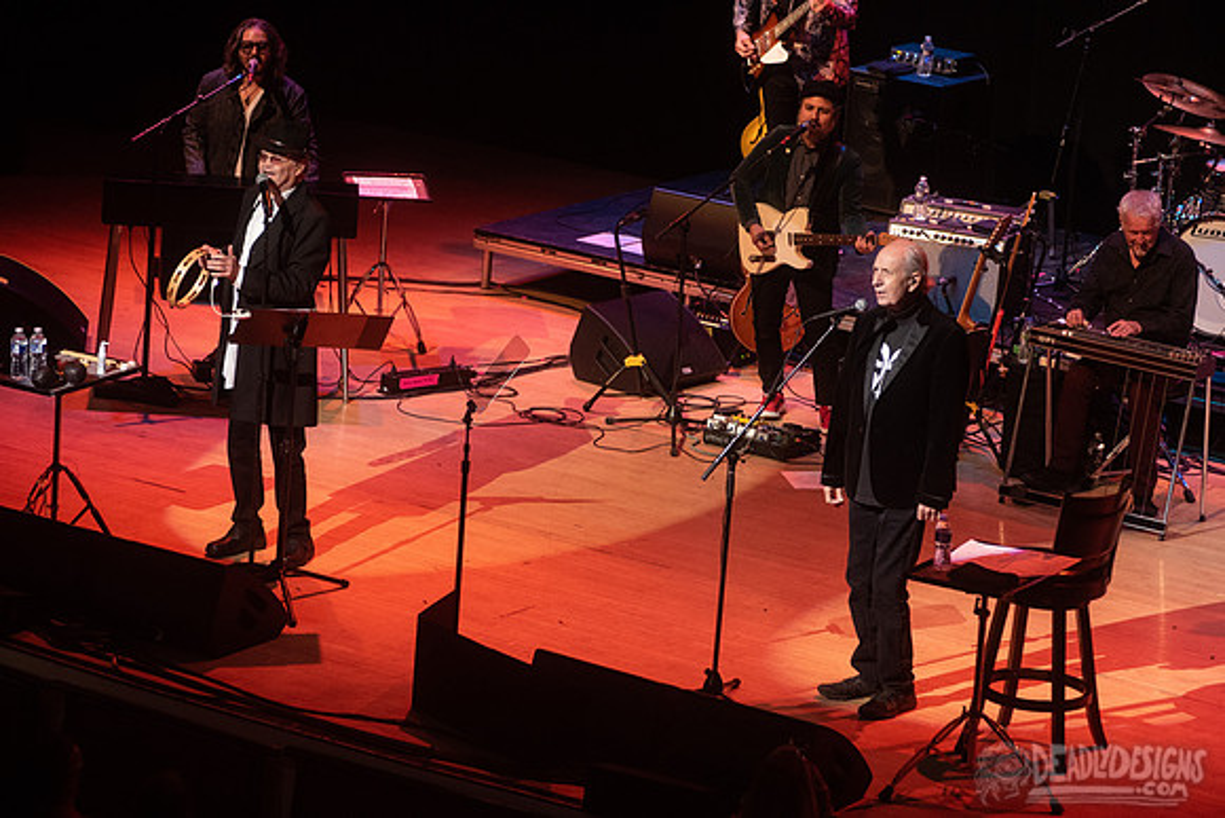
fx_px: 5202
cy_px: 357
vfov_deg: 9.0
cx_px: 614
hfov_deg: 13.4
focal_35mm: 153
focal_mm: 125
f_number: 3.5
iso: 2000
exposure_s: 1/320
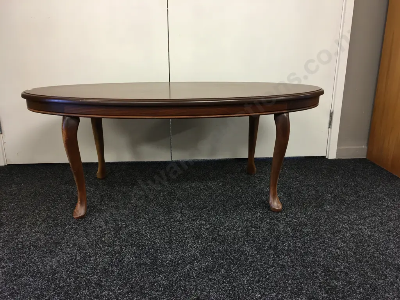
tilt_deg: -14.6
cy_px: 150
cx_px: 200
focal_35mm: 29
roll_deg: -0.4
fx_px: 335
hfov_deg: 61.7
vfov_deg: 48.2
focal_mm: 4.15
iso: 50
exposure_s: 1/17
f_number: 2.2
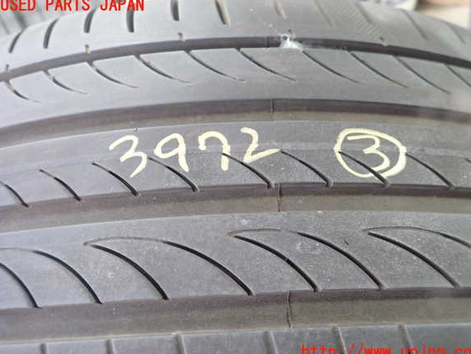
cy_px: 179
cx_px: 241
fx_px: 354
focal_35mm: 26
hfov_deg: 67.3
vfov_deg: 53.1
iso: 250
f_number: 2
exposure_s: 1/30
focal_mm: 4.5
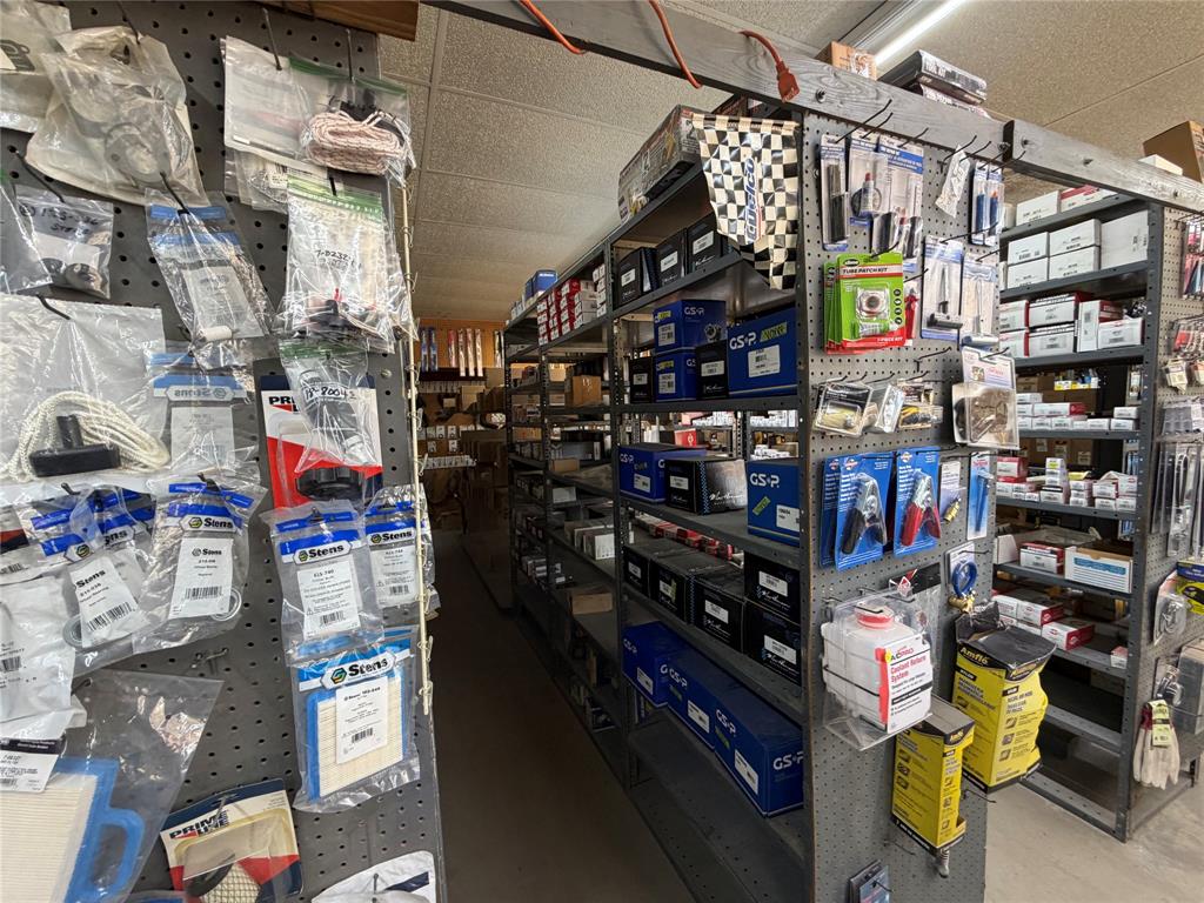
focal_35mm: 14
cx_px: 602
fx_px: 487
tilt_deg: -3.9
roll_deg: +1.4
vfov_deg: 85.7
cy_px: 452
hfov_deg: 102.1
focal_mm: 2.22
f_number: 2.2
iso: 250
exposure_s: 1/60
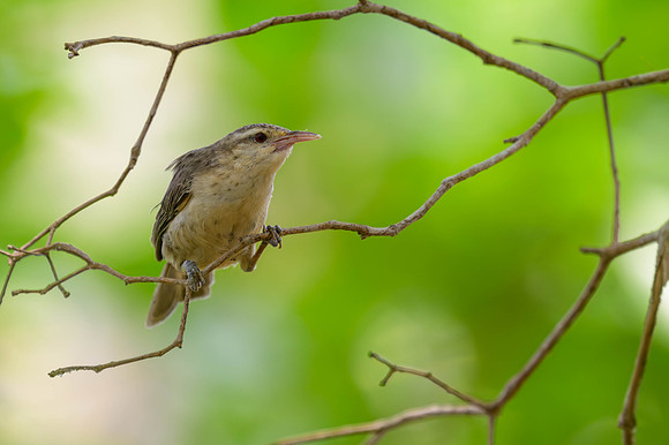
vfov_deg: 1.2
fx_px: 21335
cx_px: 300
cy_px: 157
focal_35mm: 1149
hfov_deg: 1.8
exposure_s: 1/1250
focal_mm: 560
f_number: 4
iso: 800
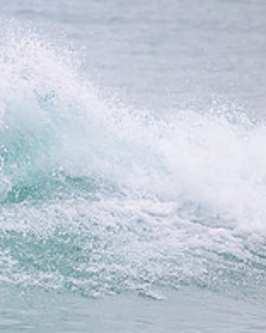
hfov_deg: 0.7
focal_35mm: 2234
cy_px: 172
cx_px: -220
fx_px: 21984
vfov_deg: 0.9
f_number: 11
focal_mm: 800
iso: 10000
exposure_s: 1/1250
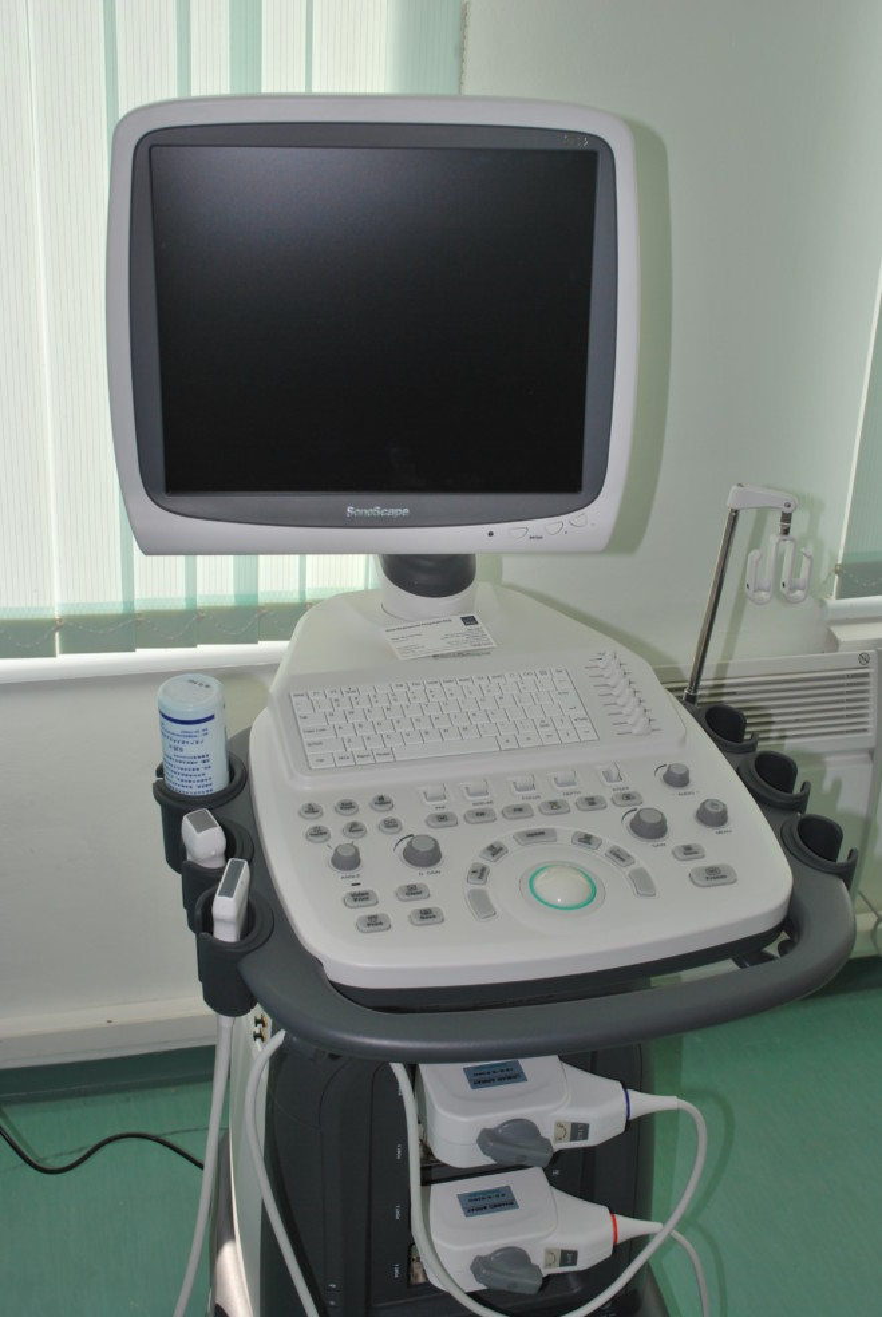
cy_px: 658
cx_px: 441
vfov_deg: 44.9
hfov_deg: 30.9
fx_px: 1593
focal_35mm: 44
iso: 100
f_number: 8
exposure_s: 1/200
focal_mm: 29
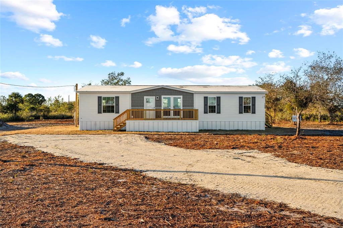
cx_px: 172
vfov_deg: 37.8
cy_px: 114
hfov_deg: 54.4
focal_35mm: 35
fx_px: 333
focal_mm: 35
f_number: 8
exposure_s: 1/60
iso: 100
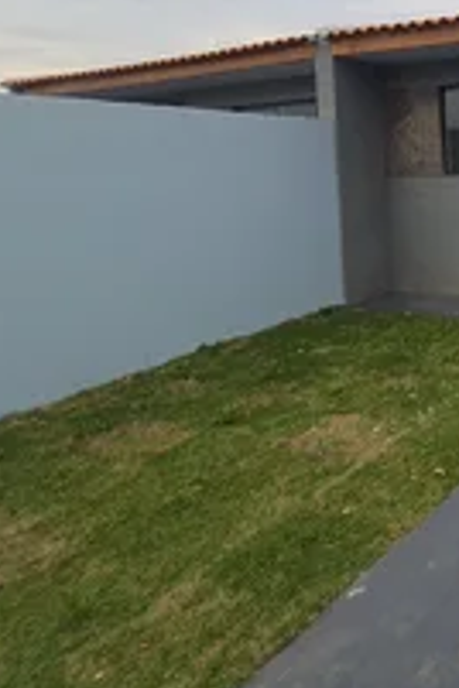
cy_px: 204
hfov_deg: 32.3
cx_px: 637
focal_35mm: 26
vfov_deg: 66.6
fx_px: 497
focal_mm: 1.74
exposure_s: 1/120
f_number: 2.2
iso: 64
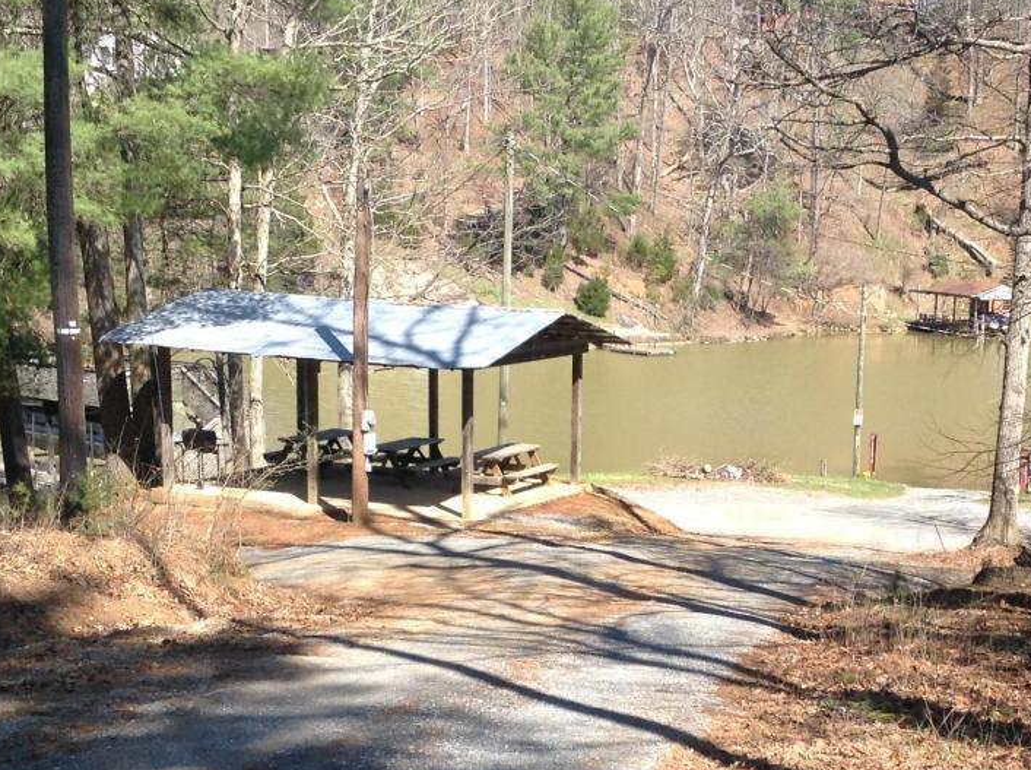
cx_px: 613
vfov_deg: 22.7
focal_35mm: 64
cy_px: 573
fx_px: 1903
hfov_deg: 30.2
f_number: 2.4
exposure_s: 1/499
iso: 32
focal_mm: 3.3
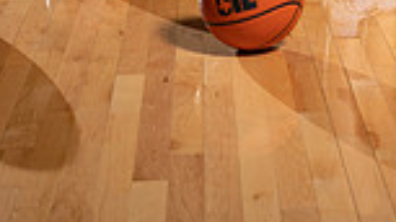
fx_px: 1260
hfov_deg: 17.6
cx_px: 362
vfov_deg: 9.0
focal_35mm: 120
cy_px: -325
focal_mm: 39
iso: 500
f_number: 8
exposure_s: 1/250
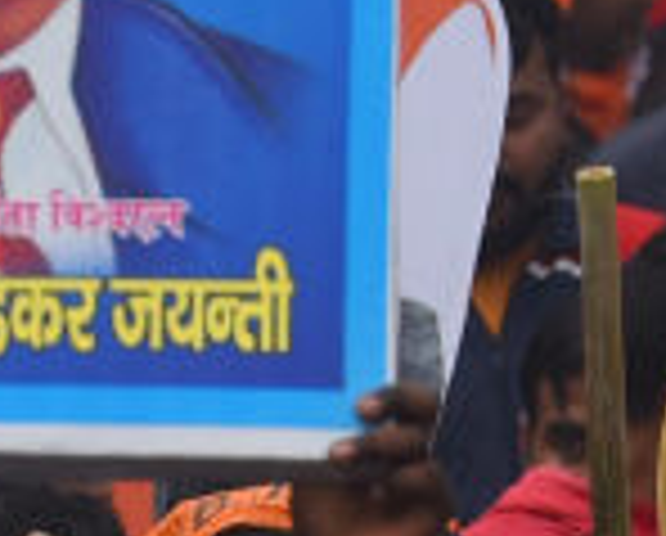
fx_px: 25576
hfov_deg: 1.5
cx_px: 472
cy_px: 34
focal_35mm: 1295
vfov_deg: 1.2
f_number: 7.1
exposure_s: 1/500
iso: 200
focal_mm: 200
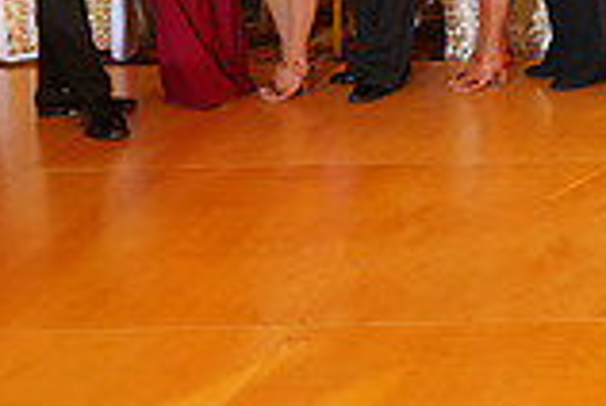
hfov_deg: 18.3
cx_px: 909
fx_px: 1670
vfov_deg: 13.0
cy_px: -232
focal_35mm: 99
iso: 1600
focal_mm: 27
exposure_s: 1/200
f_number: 4.5
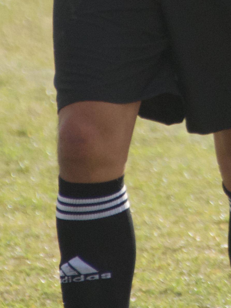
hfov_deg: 0.7
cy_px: -120
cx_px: 269
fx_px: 19378
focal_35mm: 2179
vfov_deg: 0.9
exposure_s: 1/1000
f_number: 5.6
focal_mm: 300
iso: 400
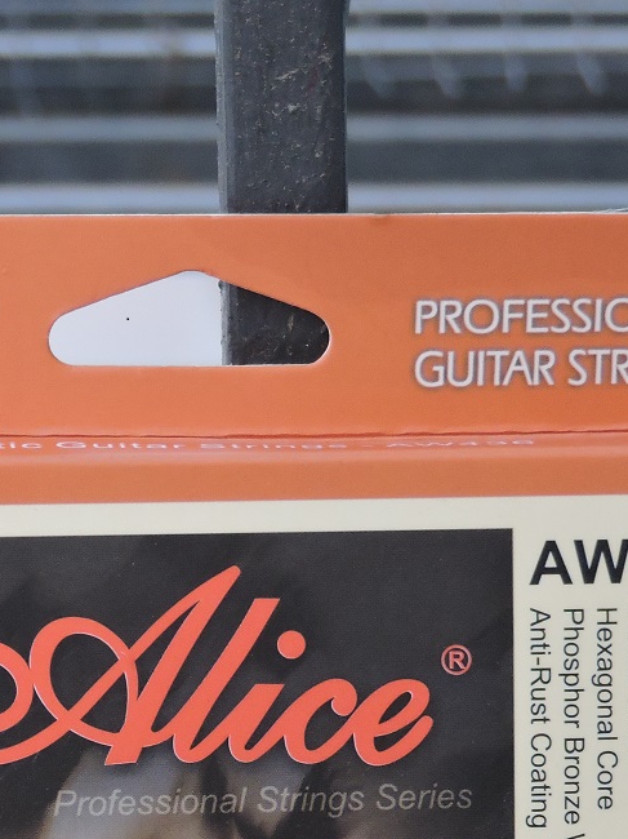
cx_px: 189
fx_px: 7988
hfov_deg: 4.5
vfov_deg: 6.0
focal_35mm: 330
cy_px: 820
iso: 400
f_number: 4.4
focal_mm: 27.6
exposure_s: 1/100
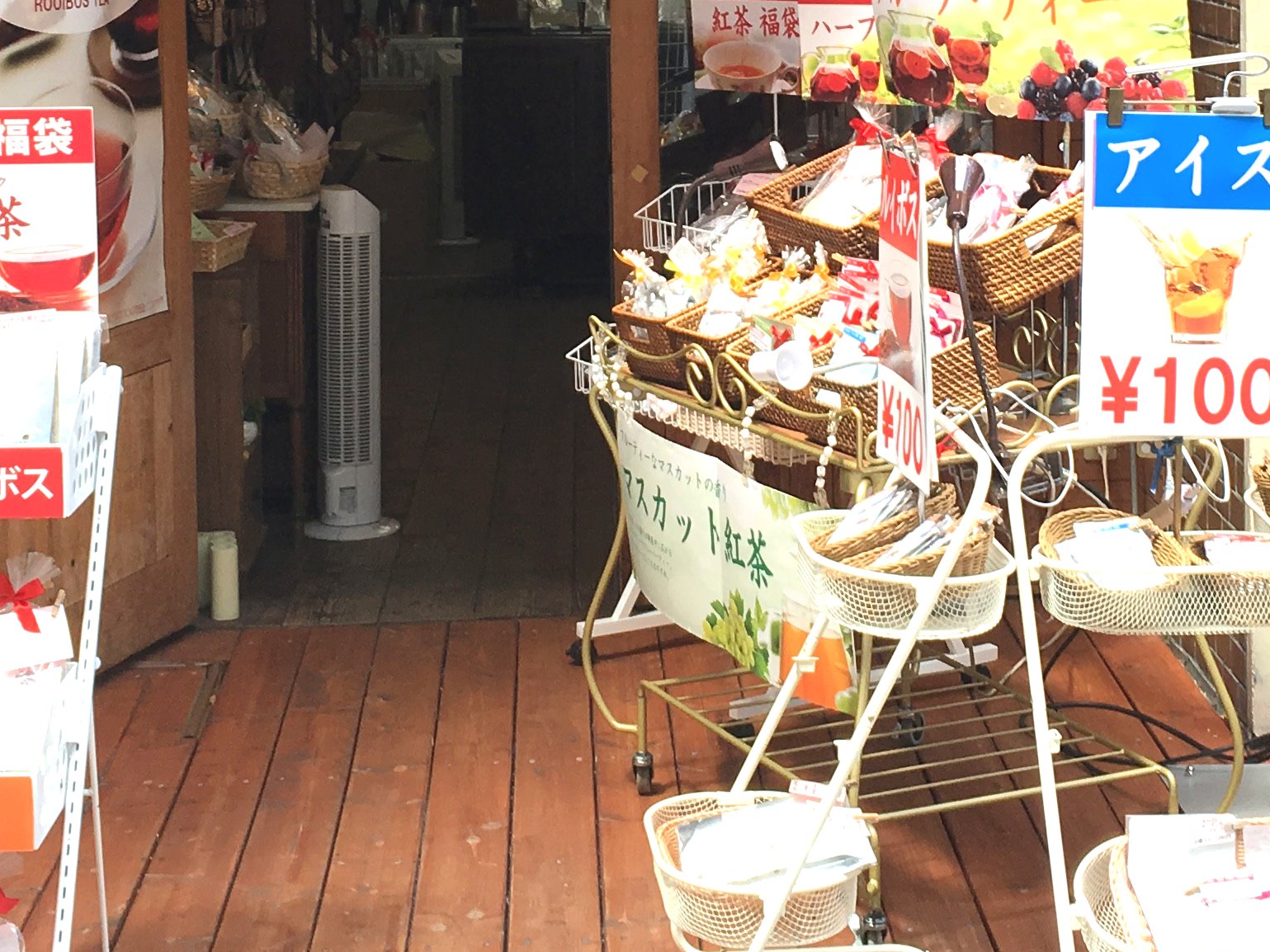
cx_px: 727
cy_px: -7
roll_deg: +0.0
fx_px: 2788
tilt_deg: -5.6
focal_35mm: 76
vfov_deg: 18.8
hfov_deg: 25.6
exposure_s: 1/256
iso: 25
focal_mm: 4.15
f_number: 2.2
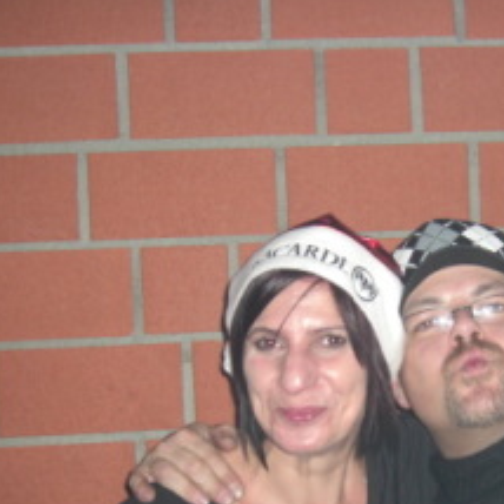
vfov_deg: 23.0
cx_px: 393
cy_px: 410
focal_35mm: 74
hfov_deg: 23.1
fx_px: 1219
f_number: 2.8
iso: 200
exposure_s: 1/60
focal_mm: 7.9
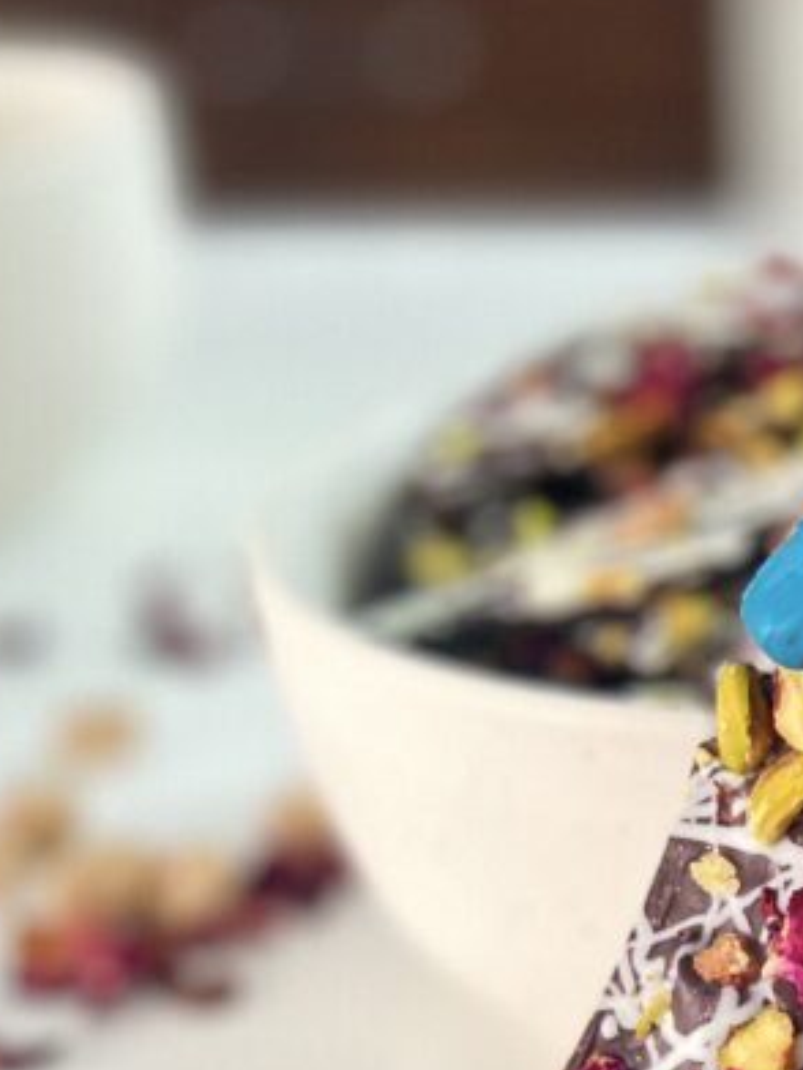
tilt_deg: -35.4
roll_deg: +1.5
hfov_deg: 20.6
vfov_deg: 26.5
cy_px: 1146
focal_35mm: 68
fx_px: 2103
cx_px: 877
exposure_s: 1/50
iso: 500
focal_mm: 5.7
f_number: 1.5
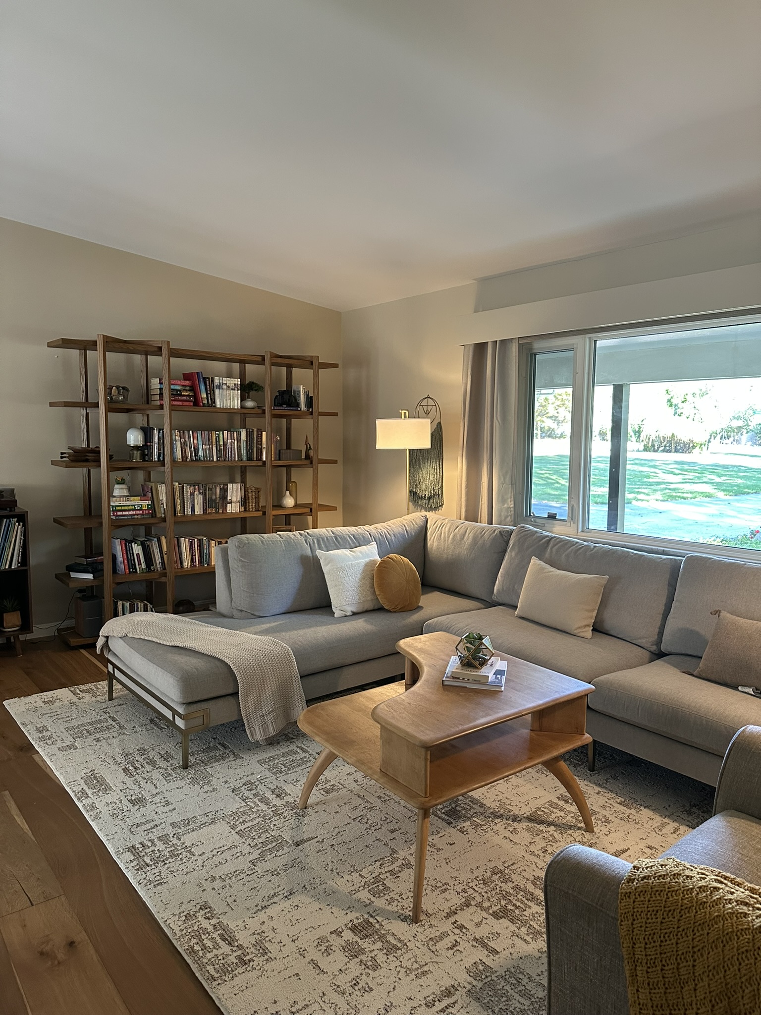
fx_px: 703
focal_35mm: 24
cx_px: 380
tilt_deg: -5.3
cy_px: 508
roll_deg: -1.4
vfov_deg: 71.6
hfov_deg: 56.8
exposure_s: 1/60
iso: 400
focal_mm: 6.86
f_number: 1.78
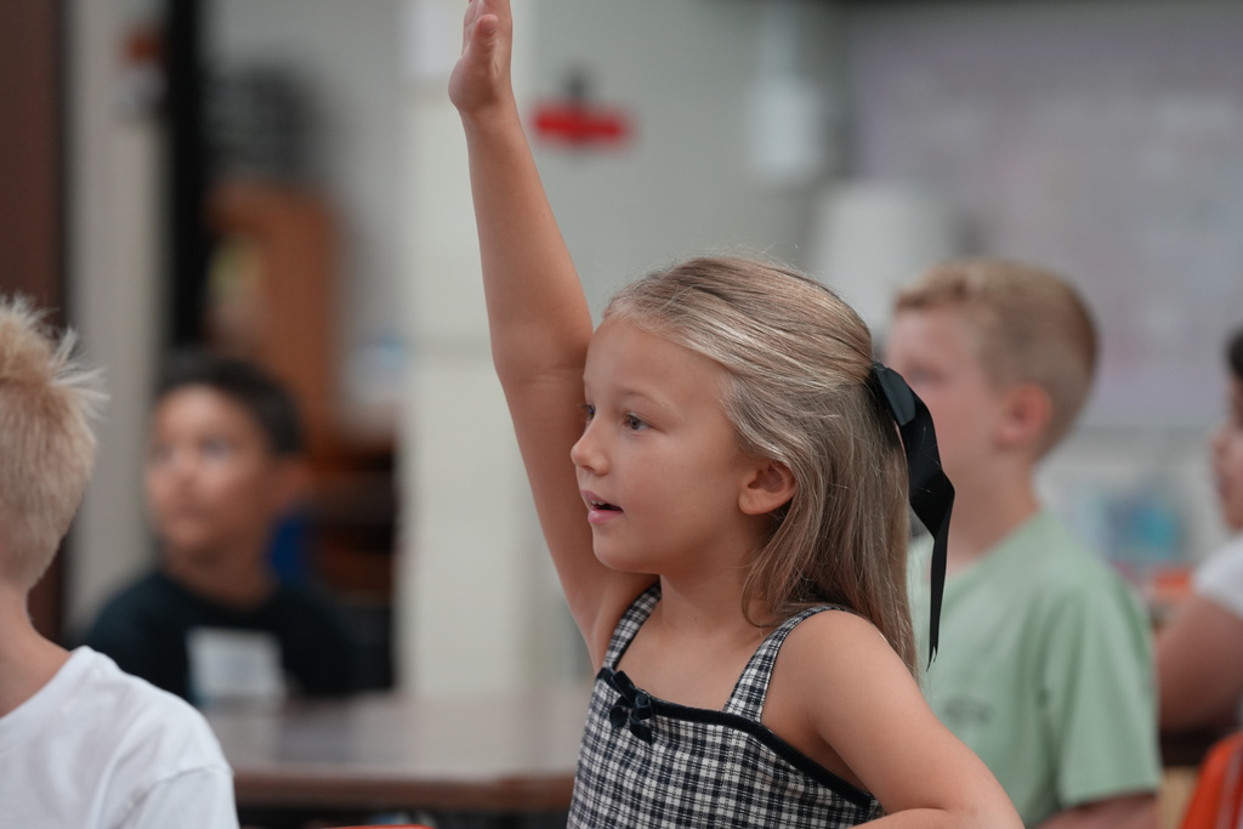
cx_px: 622
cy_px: 414
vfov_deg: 6.9
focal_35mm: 200
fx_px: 6906
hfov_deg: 10.3
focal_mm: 200
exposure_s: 1/200
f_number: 4
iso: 1600
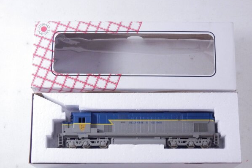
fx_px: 483
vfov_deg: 19.7
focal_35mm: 69
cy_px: 89
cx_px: 126
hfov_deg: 29.2
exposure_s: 1/160
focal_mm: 11.9
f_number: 4.4
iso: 640
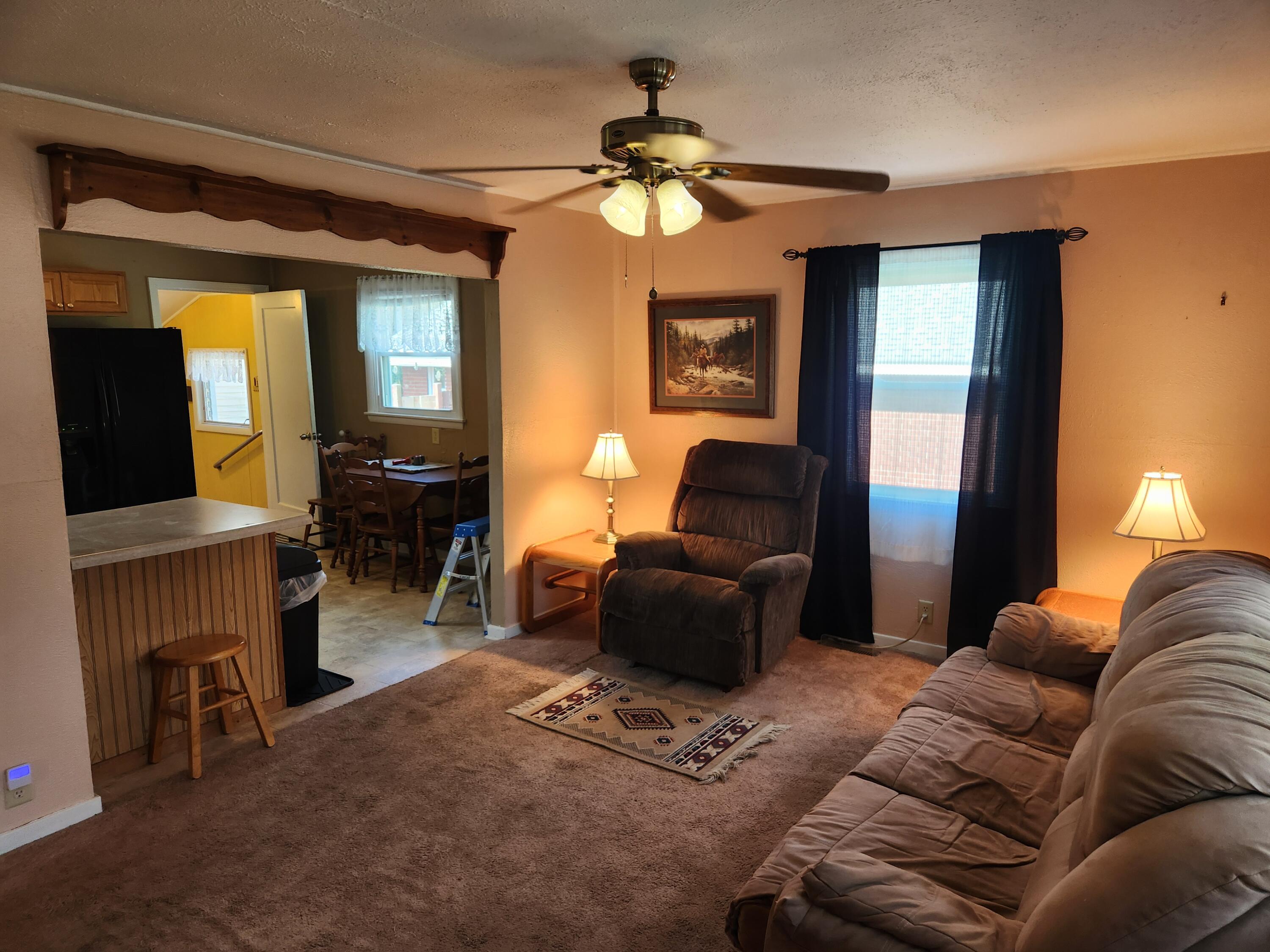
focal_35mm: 23
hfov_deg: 73.9
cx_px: 635
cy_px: 476
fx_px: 844
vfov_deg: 58.9
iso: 160
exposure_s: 1/120
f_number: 1.8
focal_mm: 5.4
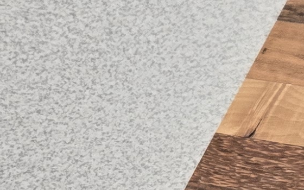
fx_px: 1442
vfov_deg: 7.5
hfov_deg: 10.2
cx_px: 770
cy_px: 58
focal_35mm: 174
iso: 160
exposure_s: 1/120
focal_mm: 5.4
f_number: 1.8
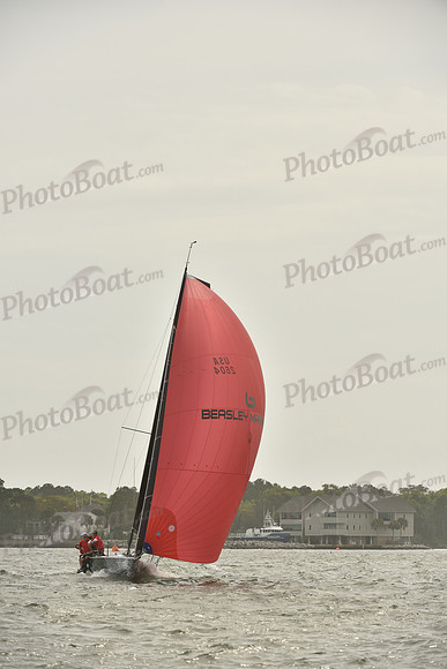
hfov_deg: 6.9
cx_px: 224
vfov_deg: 10.3
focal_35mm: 200
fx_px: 3722
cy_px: 334
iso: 320
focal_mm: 200
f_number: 7.1
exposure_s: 1/1600
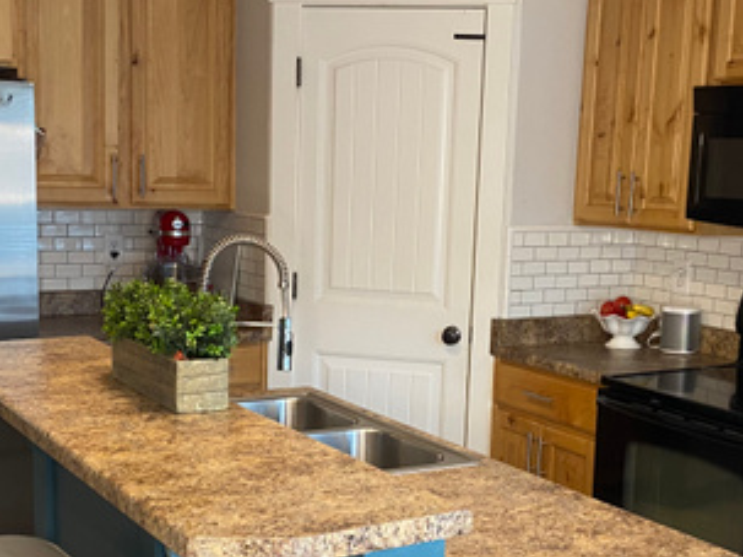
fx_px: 1180
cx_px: 410
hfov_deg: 34.9
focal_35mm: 55
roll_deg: -1.8
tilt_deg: -9.9
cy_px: 363
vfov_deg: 26.4
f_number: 1.8
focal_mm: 4.25
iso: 125
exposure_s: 1/60
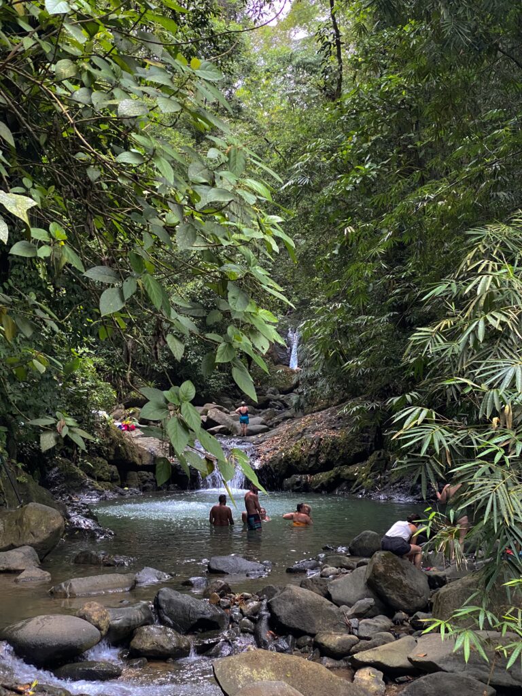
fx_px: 1046
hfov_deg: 28.0
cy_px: 348
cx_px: 261
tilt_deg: +4.4
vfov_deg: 36.8
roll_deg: -0.6
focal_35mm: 52
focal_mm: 6
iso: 160
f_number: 2
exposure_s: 1/72
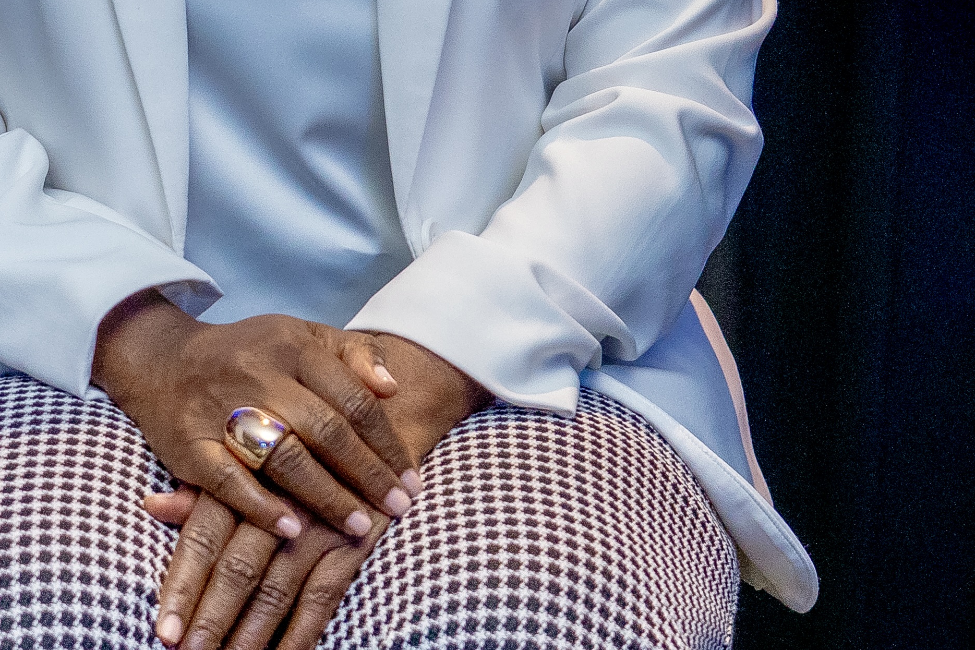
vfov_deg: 7.7
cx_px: 99
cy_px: -98
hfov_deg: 11.5
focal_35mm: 178
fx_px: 4820
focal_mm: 35
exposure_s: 1/250
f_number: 2.8
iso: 2500
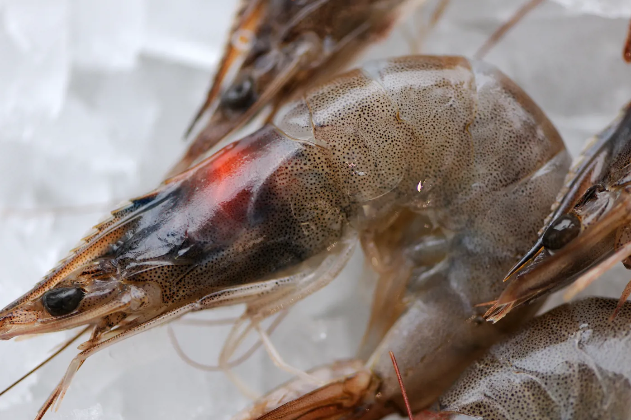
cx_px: 346
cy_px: 249
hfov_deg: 16.0
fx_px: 2243
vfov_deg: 10.7
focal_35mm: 128
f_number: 3.3
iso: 400
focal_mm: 105
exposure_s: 1/125
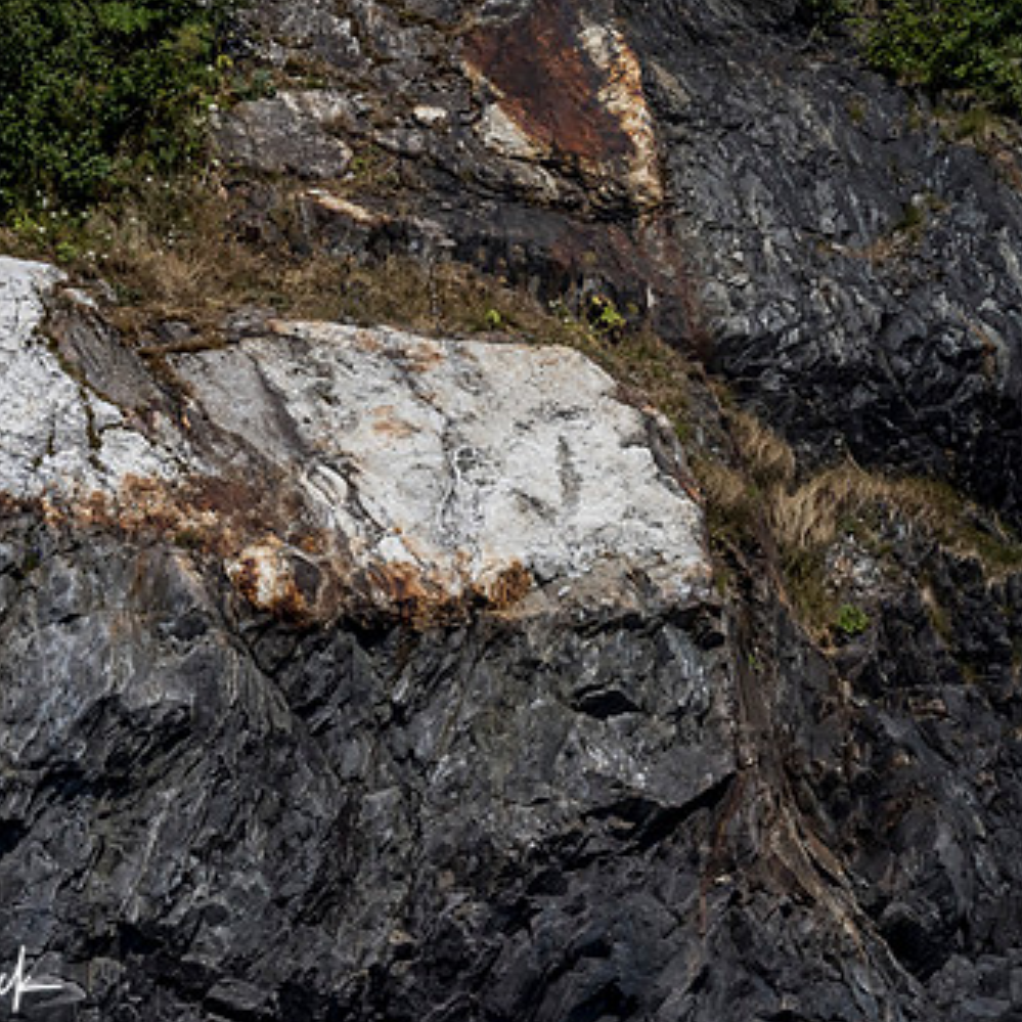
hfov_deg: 1.9
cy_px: 483
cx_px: 516
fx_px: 30897
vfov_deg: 1.9
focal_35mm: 925
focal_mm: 300
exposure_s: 1/1000
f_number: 11
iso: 400
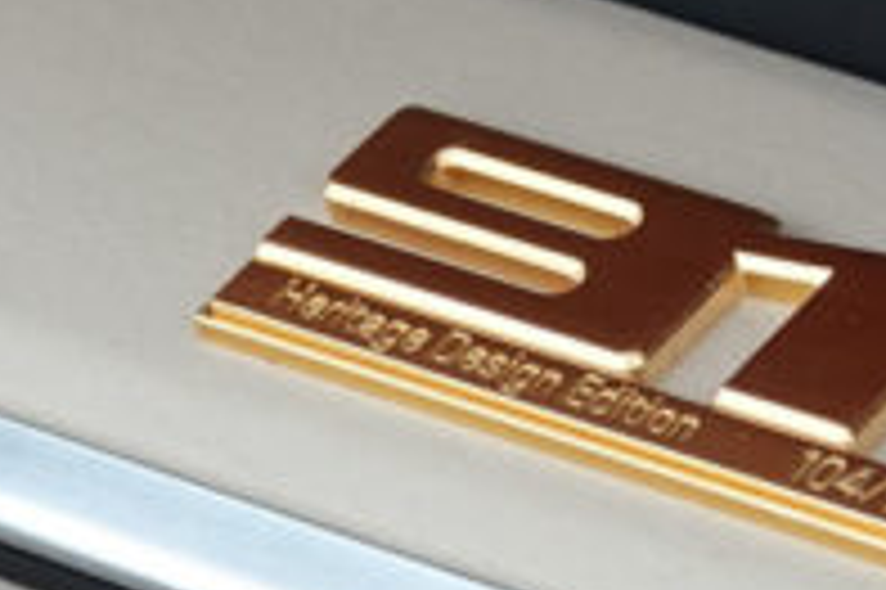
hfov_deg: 7.5
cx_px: 756
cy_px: 293
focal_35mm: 273
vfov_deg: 5.0
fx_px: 6713
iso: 200
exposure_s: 1/60
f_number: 3.2
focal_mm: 20.49
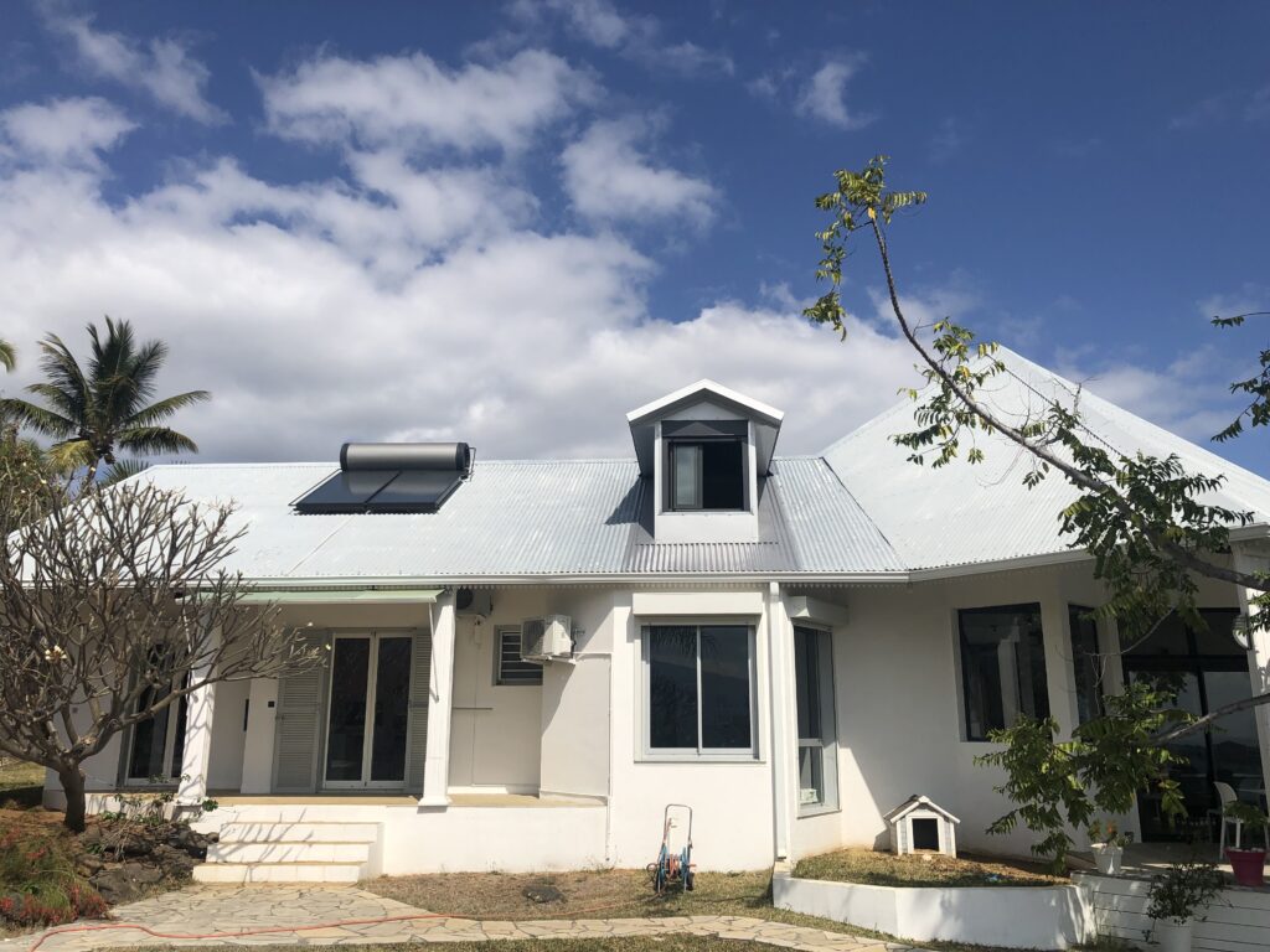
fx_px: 1027
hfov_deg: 63.4
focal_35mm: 28
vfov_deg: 49.7
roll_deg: +0.2
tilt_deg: +15.0
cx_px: 635
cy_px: 476
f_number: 1.8
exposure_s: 1/4367
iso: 20
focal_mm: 4
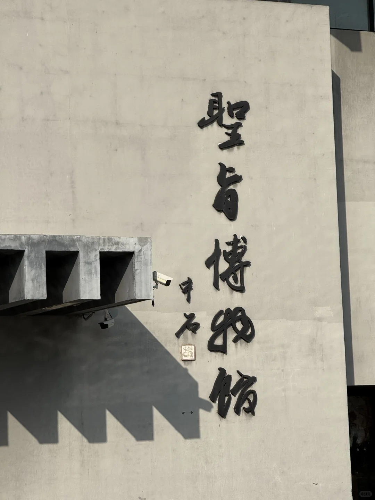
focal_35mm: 120
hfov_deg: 12.3
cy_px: 250
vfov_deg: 16.4
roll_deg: +1.5
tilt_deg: +6.9
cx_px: 188
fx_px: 1733
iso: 40
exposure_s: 1/3195
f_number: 2.8
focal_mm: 15.66
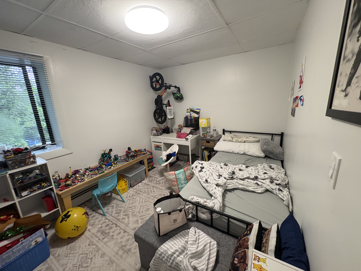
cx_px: 180
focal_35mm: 14
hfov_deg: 102.1
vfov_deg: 85.7
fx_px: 146
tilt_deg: -13.2
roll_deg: +2.7
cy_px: 136
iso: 250
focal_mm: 2.22
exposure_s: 1/60
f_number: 2.2
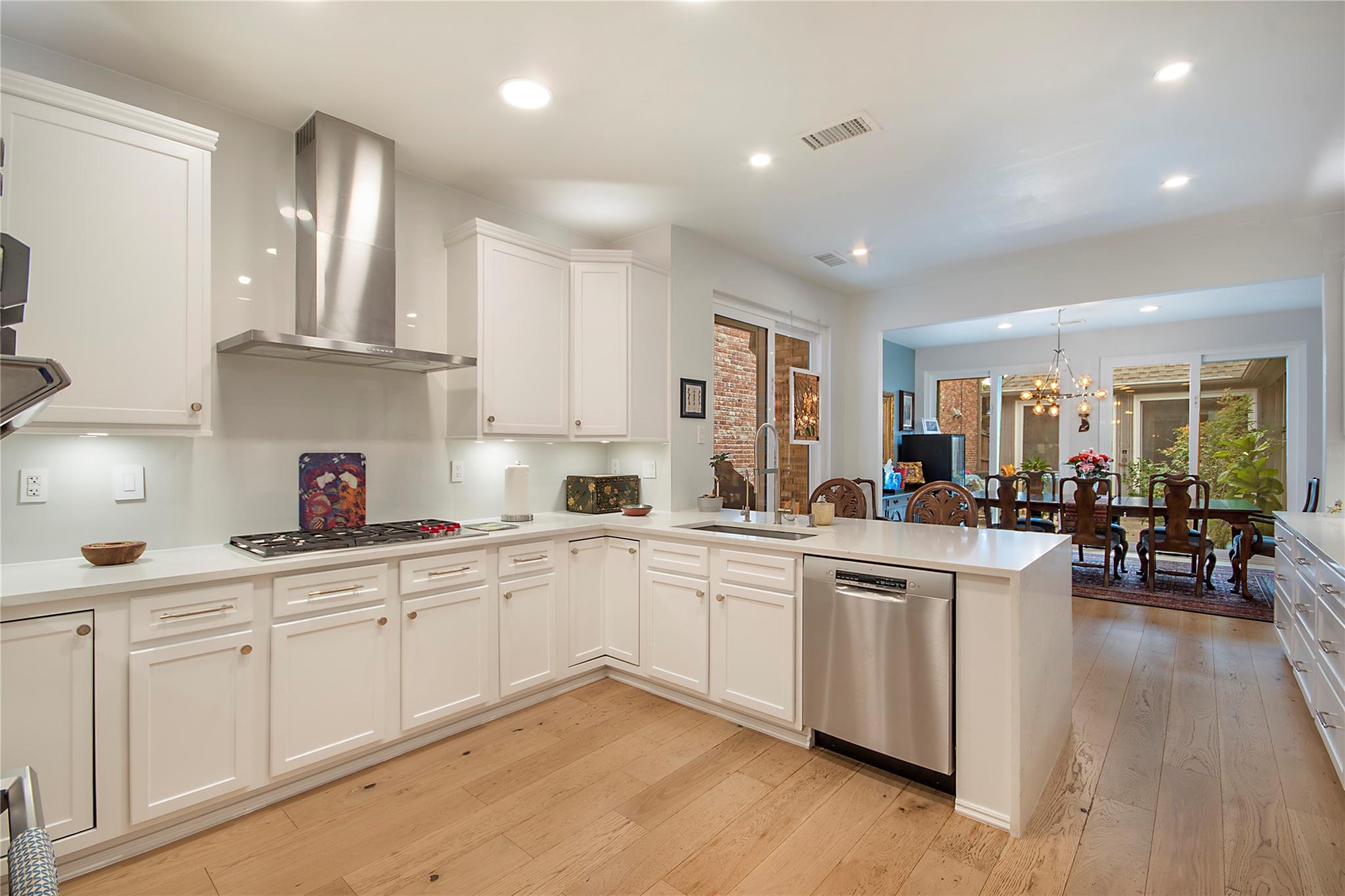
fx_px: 560
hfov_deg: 100.4
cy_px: 448
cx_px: 672
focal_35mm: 15
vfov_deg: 77.3
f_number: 8
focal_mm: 10
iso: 100
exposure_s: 1/10
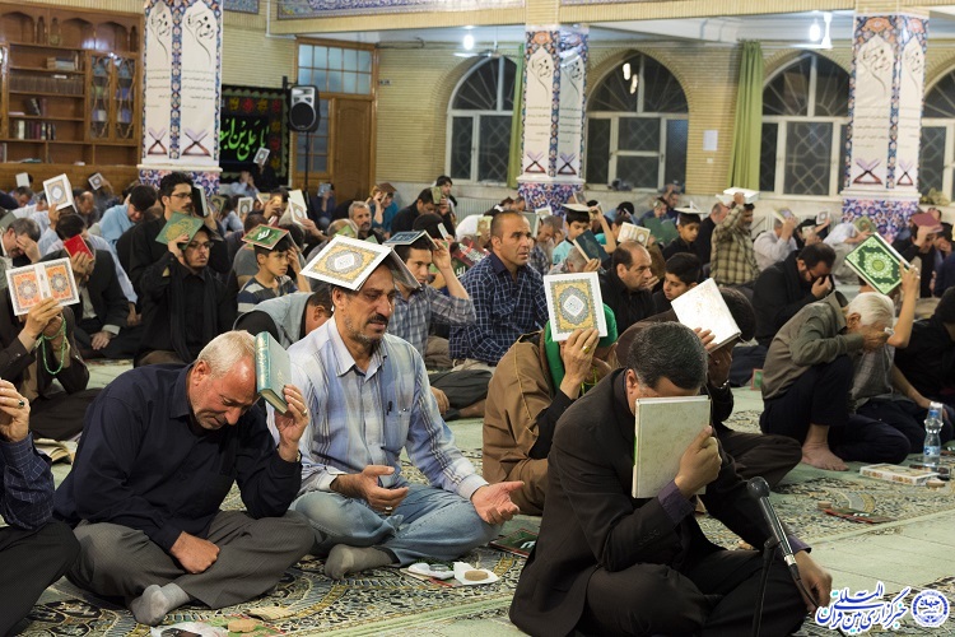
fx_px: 1671
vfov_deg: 21.6
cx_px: 478
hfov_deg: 31.9
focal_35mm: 63
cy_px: 318
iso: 1600
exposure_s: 1/40
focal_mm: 42
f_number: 7.1
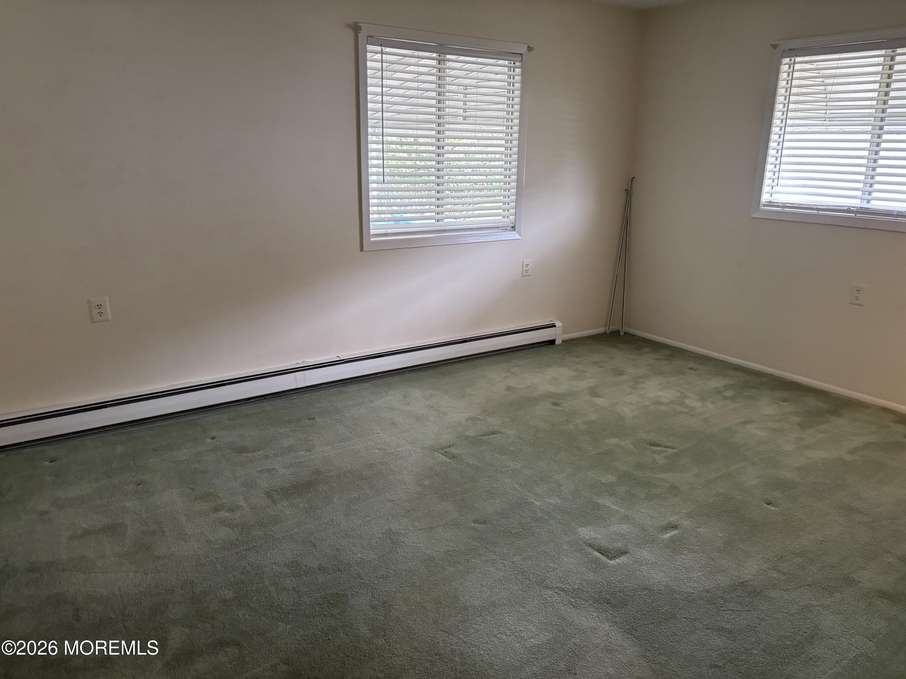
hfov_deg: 67.3
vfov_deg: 53.1
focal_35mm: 26
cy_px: 340
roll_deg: -0.5
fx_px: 680
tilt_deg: -15.1
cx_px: 453
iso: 320
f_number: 1.6
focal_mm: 5.96
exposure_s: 1/60
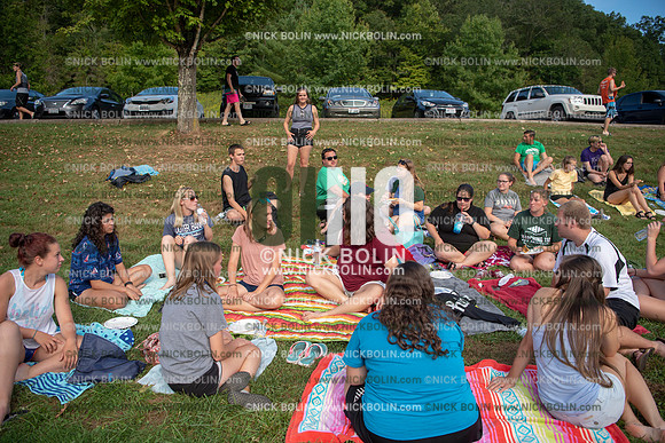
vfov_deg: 53.2
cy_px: 222
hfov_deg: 73.7
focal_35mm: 24
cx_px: 332
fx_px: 443
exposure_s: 1/640
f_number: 3.2
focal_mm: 24
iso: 160
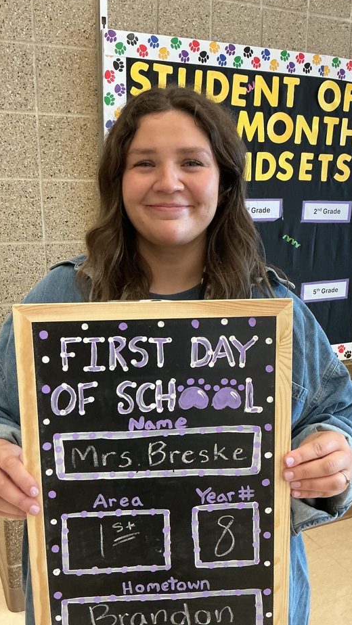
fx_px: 581
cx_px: 192
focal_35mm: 35
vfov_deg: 56.6
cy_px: 337
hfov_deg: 33.7
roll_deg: -0.1
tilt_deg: -14.5
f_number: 1.8
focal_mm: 3
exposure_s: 1/40
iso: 200
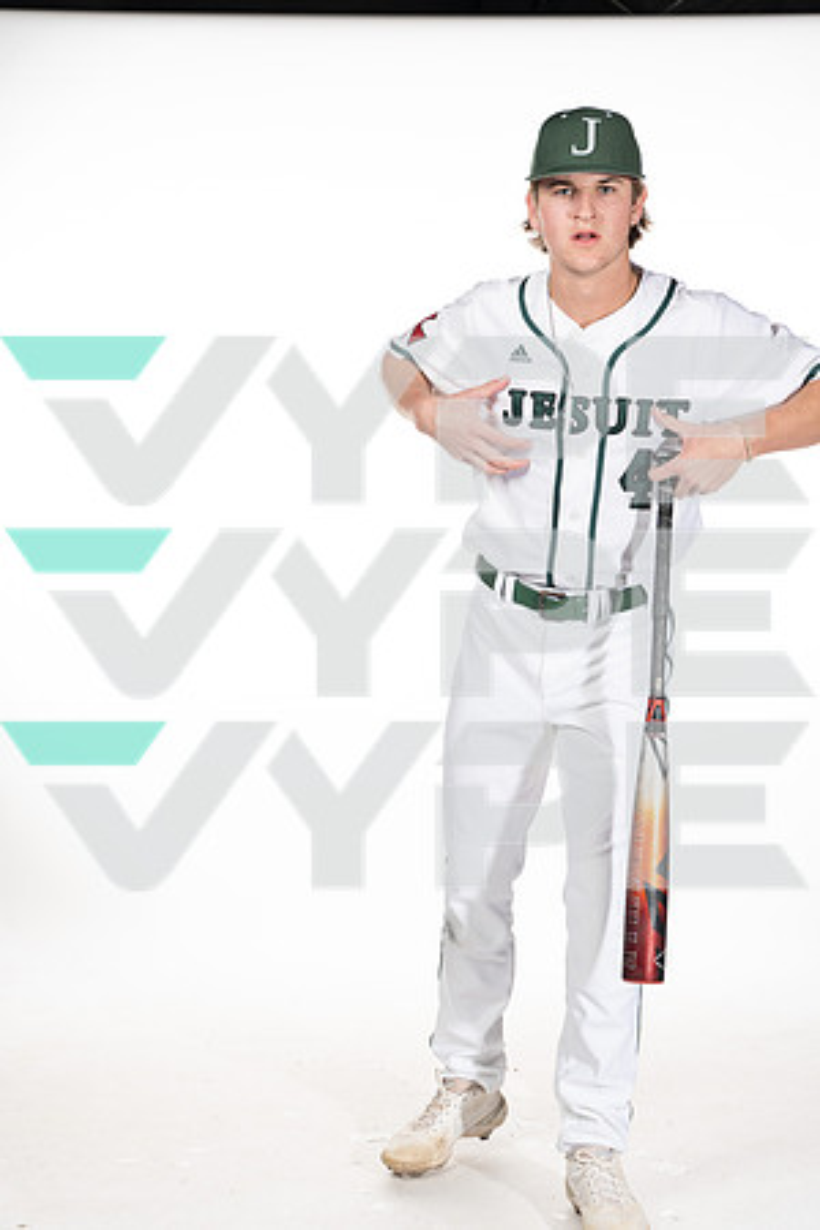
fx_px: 1947
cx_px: 410
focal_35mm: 57
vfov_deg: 35.1
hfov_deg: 23.8
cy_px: 615
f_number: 6.3
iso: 400
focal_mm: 57
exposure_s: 1/250
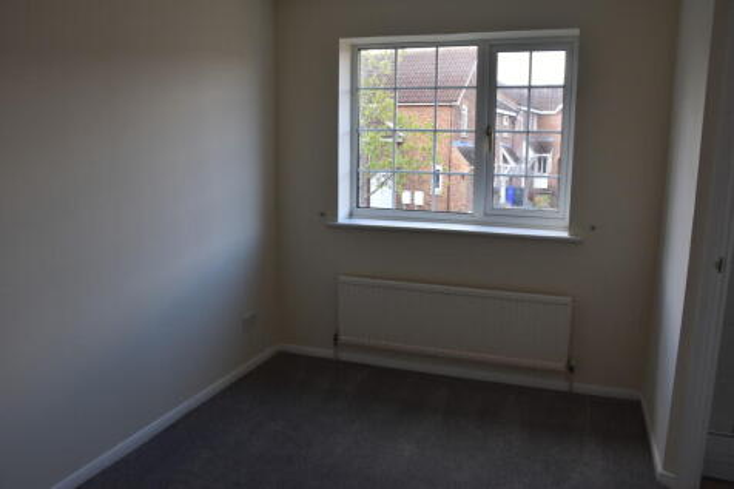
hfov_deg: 67.4
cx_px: 367
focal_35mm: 27
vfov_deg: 47.9
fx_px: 550
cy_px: 244
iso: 400
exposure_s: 1/160
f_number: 6.3
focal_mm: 18
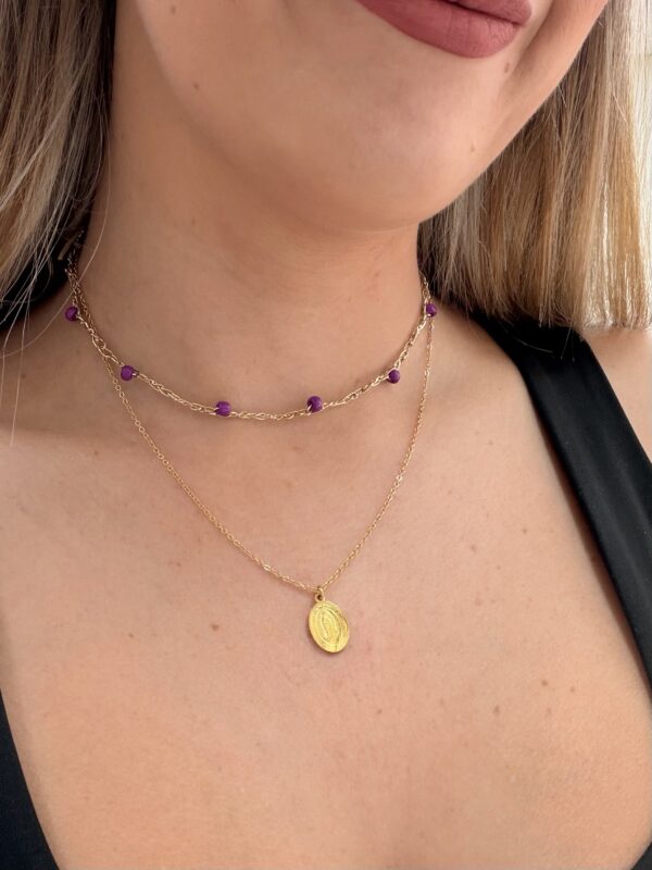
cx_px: 326
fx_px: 753
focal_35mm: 30
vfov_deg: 60.0
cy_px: 435
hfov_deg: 46.8
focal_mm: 2.71
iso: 80
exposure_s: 1/50
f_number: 1.9
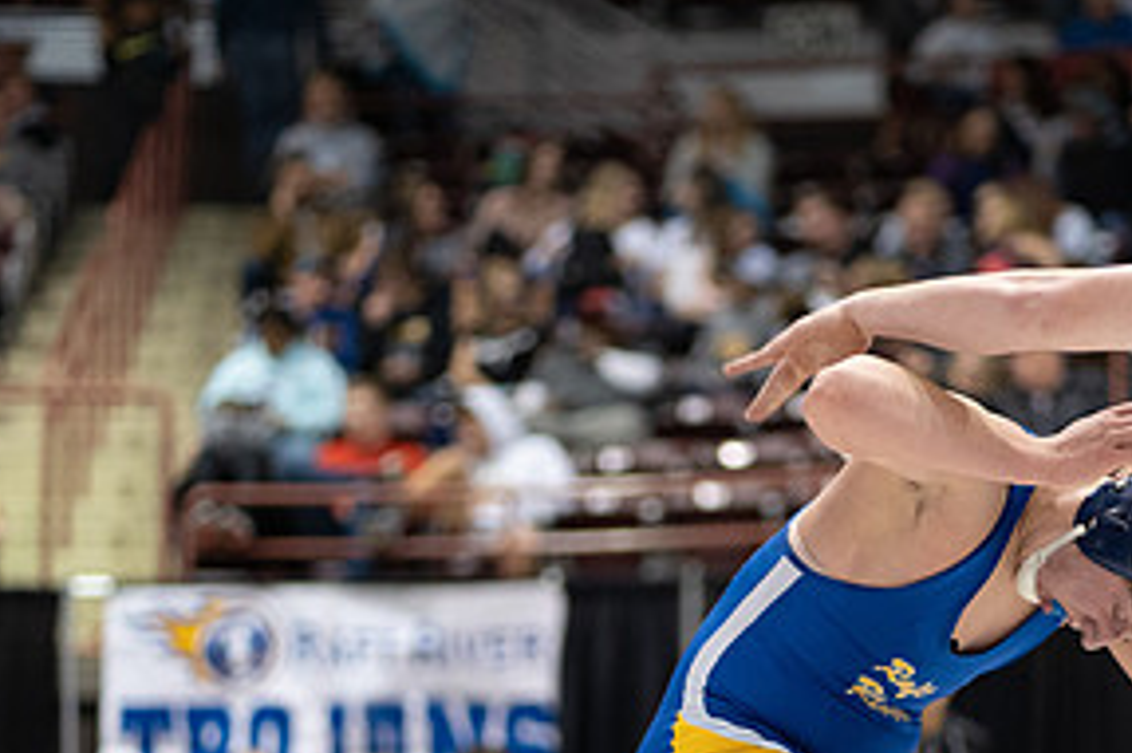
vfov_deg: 8.0
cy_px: 664
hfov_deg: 11.9
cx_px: 734
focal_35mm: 172
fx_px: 5405
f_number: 1.8
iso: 2000
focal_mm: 85
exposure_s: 1/500
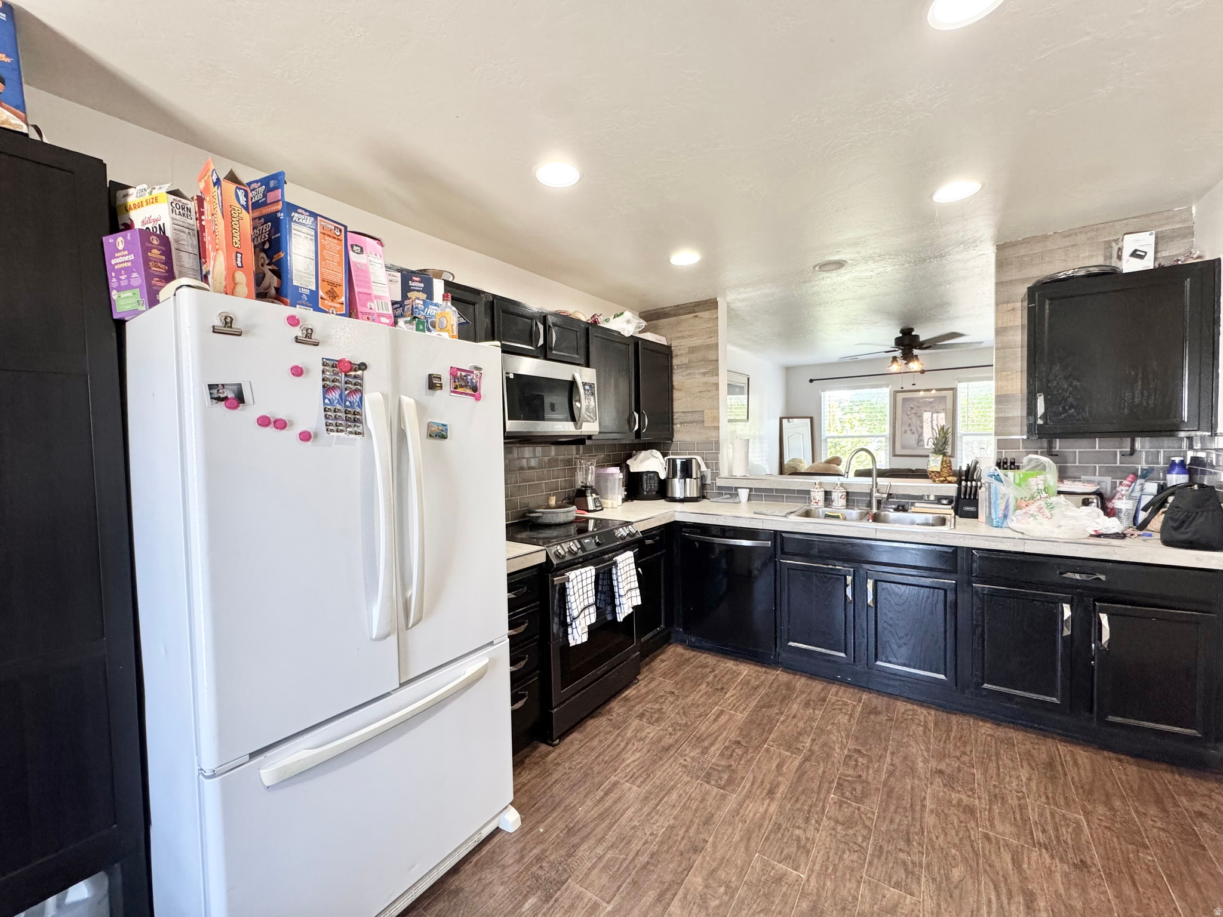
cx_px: 612
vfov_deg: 85.7
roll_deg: +0.6
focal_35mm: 14
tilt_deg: -2.6
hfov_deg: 102.1
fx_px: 495
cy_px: 458
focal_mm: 2.22
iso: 320
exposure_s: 1/120
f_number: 2.2
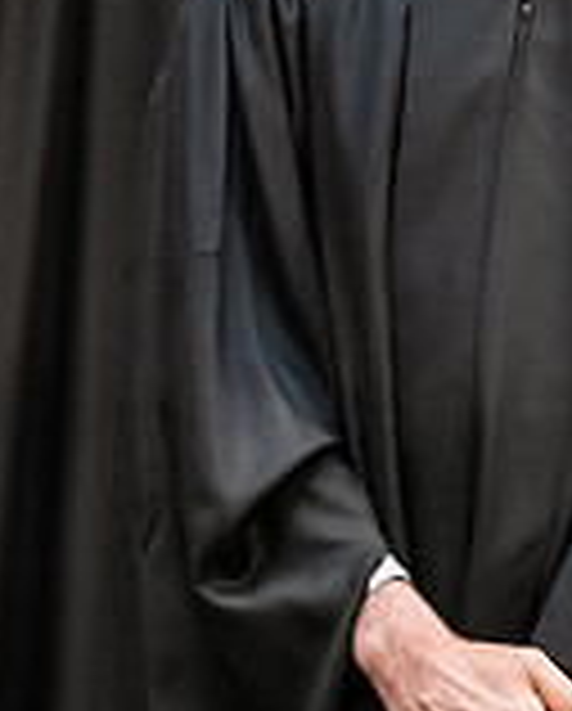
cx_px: 914
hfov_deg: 4.6
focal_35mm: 337
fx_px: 7111
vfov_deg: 5.7
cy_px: 47
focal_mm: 98
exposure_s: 1/200
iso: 3200
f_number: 3.5
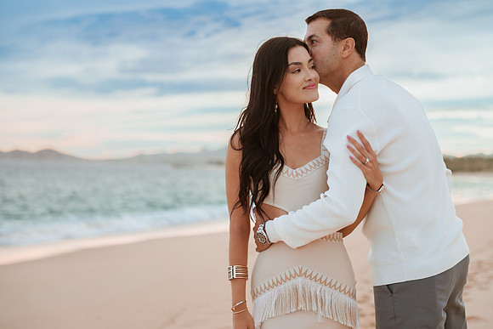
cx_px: 246
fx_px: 959
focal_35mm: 70
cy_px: 164
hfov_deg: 28.8
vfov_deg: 19.5
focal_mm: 70
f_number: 3.2
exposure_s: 1/1600
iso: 250
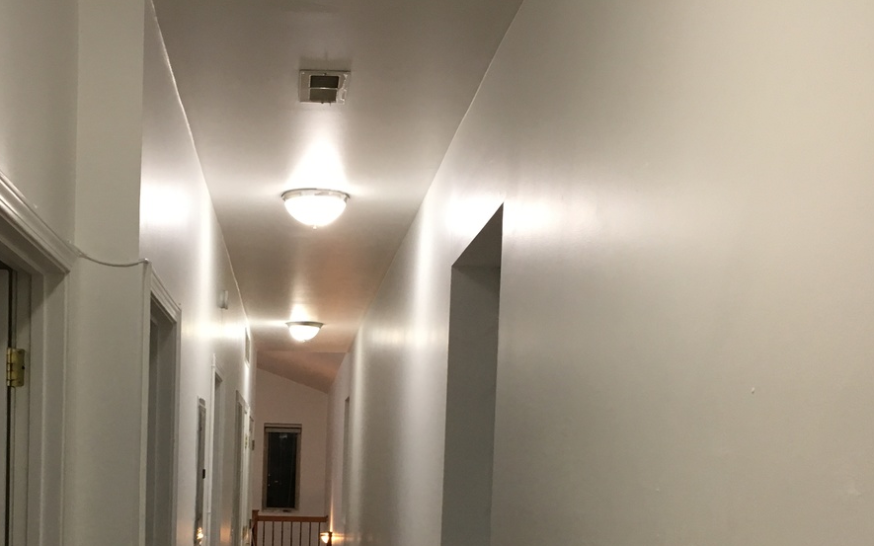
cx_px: 295
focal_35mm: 50
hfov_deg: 39.8
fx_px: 1191
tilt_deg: -2.7
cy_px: 523
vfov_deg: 24.8
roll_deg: -1.1
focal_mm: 4.15
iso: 80
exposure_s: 1/30
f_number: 2.2
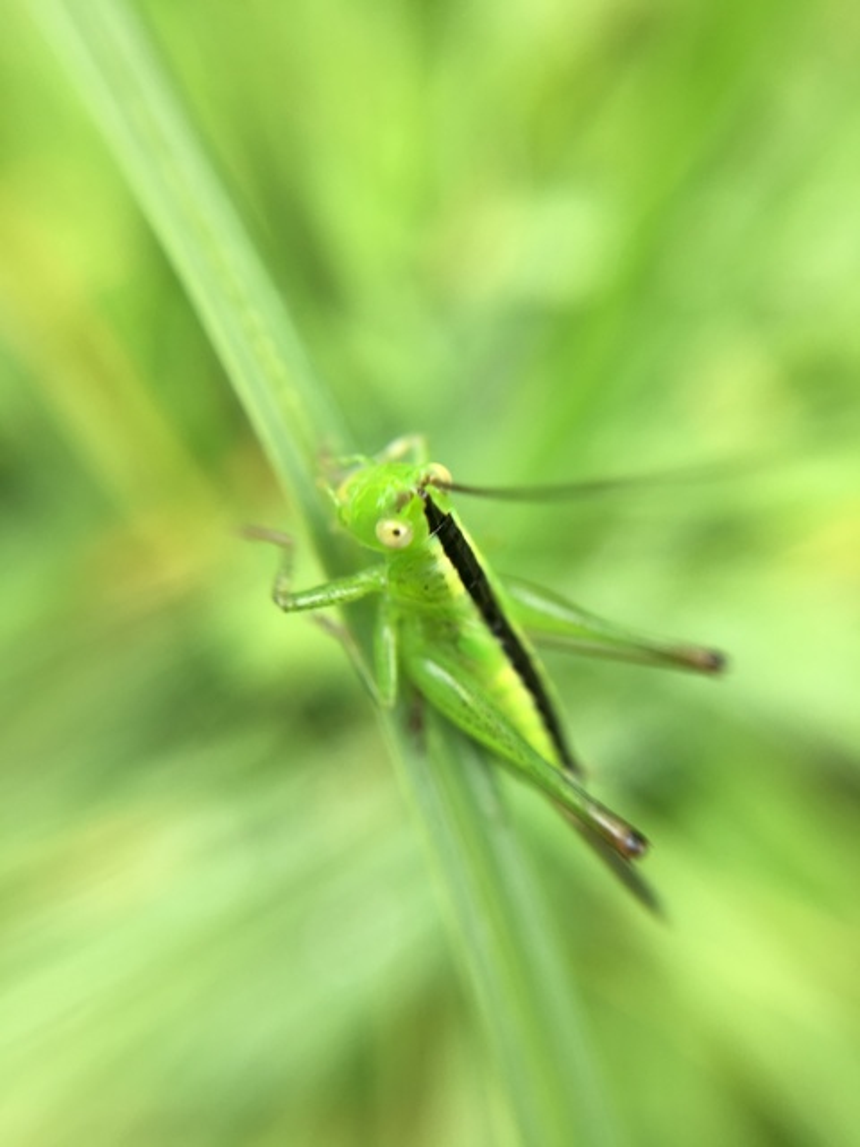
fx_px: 961
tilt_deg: -73.4
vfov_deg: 61.7
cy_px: 574
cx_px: 430
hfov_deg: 48.2
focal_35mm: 29
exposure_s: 1/108
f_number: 2.2
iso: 25
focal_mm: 4.15
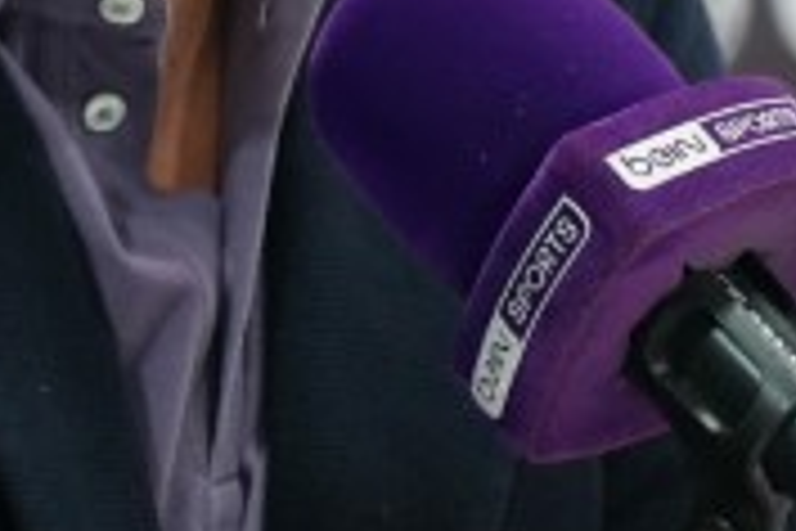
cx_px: 346
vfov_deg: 3.3
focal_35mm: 411
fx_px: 9087
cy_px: -29
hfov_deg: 5.0
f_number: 4
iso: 4000
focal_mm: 70
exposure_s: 1/160
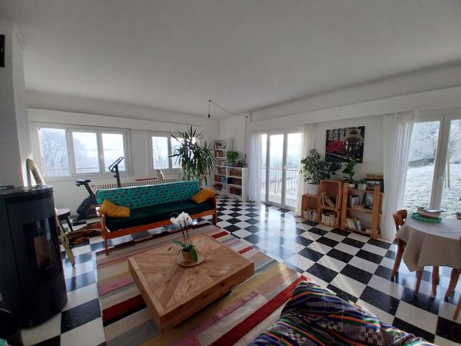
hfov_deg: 106.2
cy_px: 173
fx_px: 173
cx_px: 230
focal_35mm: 13
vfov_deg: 89.9
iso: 64
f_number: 2.2
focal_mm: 1.13
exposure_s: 1/100
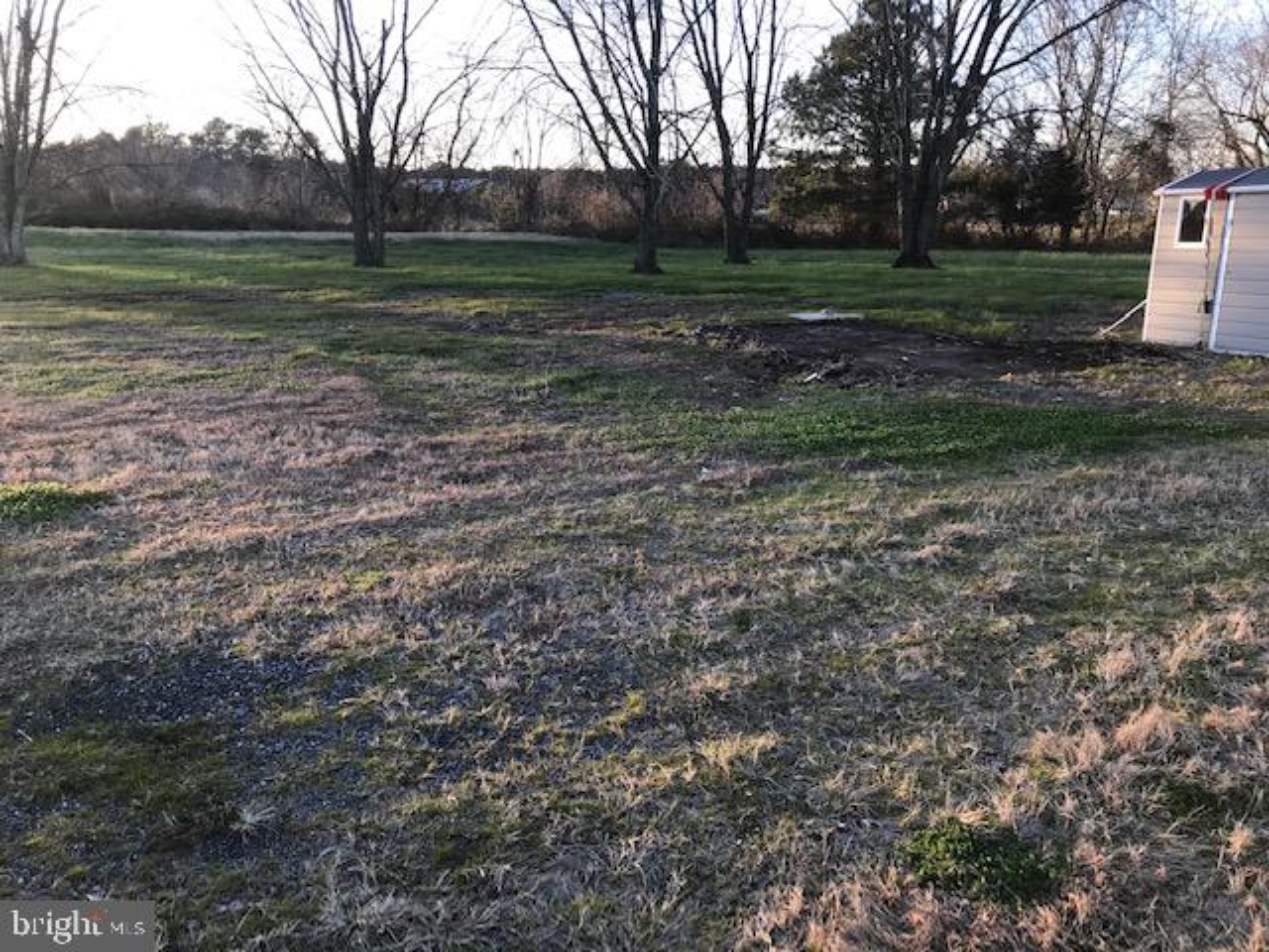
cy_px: 476
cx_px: 634
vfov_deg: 49.7
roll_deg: +0.2
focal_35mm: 28
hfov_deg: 63.4
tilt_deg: -12.9
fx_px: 1026
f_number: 1.8
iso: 20
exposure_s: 1/158
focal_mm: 3.99
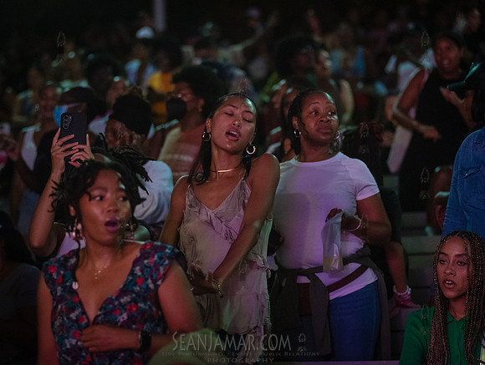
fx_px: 1704
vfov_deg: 12.2
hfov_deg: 16.2
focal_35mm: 121
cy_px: 182
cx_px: 211
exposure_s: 1/125
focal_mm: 112
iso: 6400
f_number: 2.8
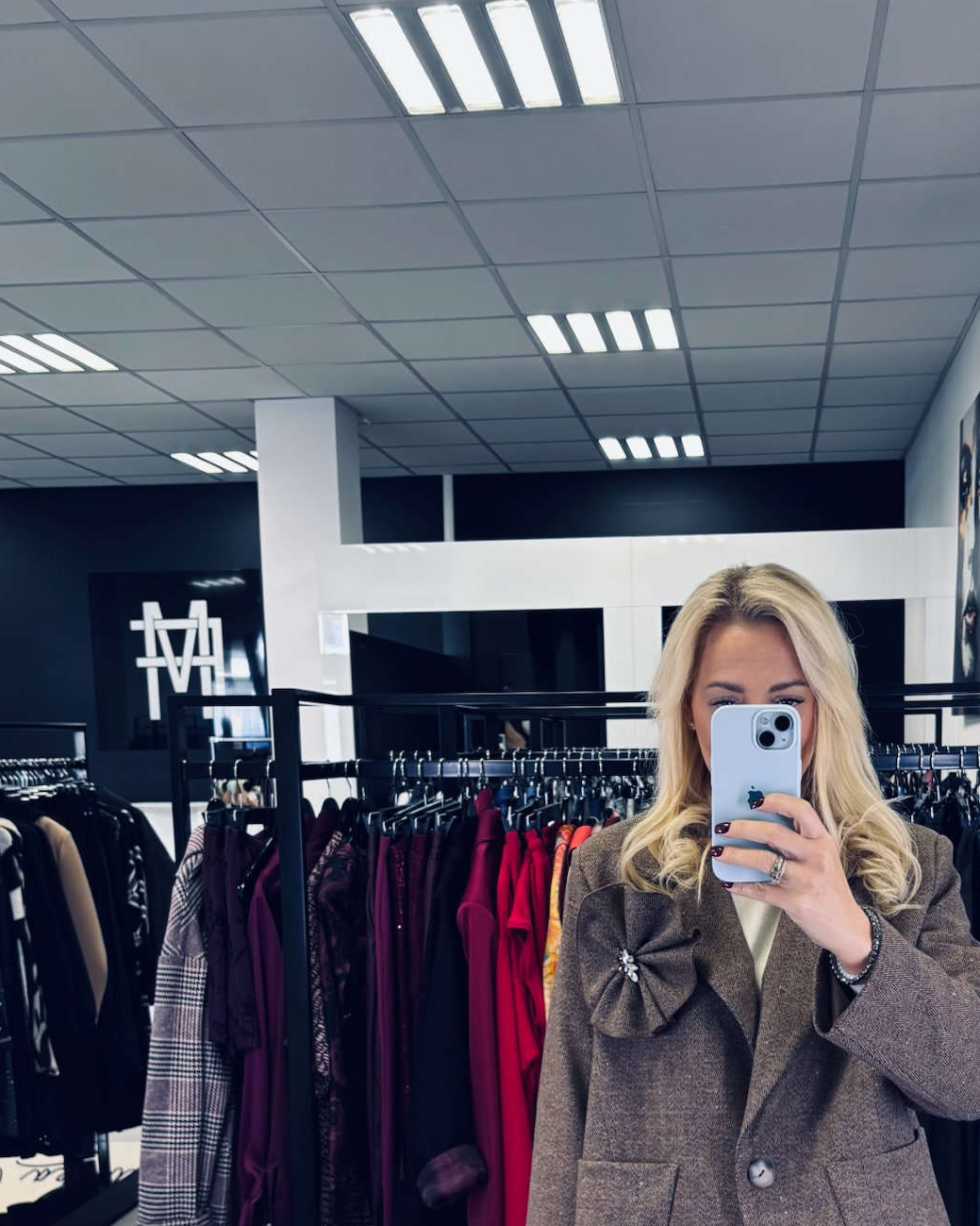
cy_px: 879
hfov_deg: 36.9
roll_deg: +0.6
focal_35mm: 40
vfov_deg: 44.7
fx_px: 1450
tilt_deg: -3.7
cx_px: 660
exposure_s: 1/50
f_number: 1.6
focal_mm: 5.96
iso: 80
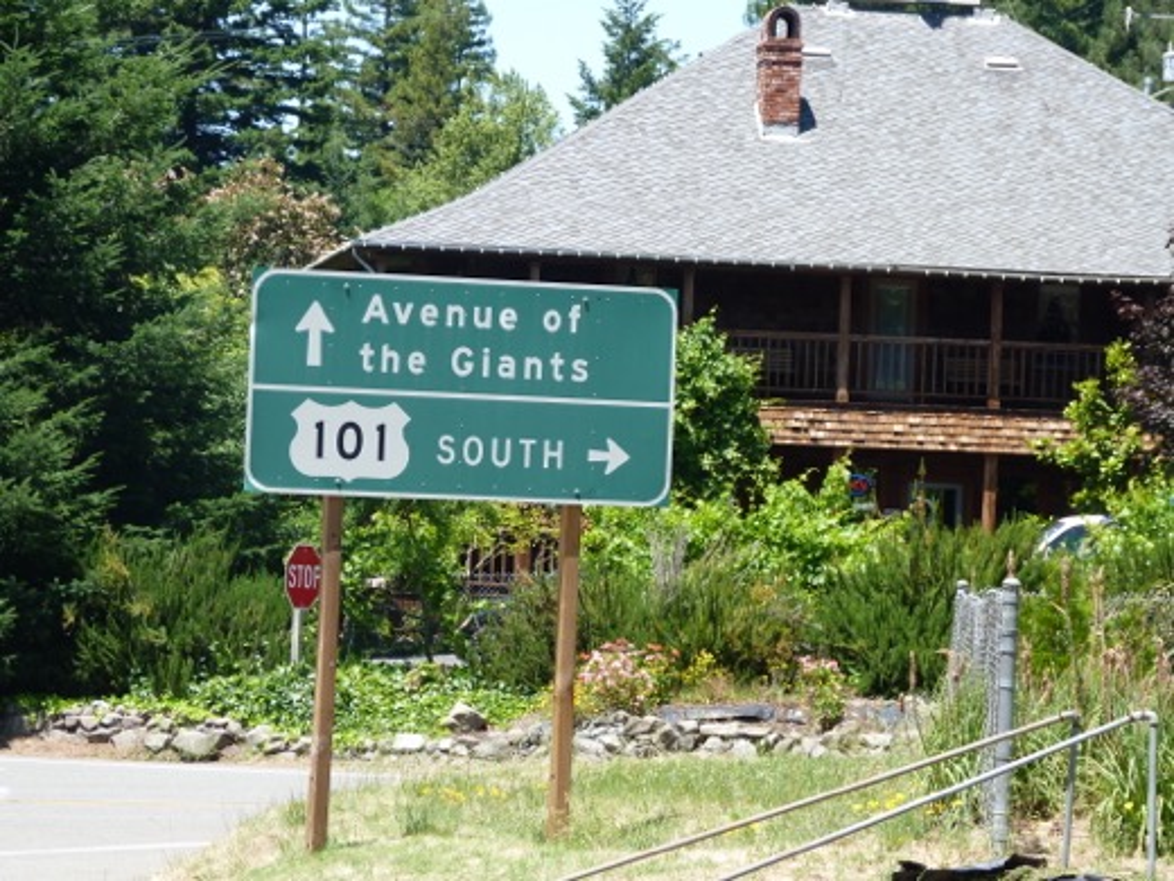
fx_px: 5901
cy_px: 440
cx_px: 587
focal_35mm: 174
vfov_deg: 8.5
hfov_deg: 11.4
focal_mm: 31.3
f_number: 4
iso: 80
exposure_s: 1/250
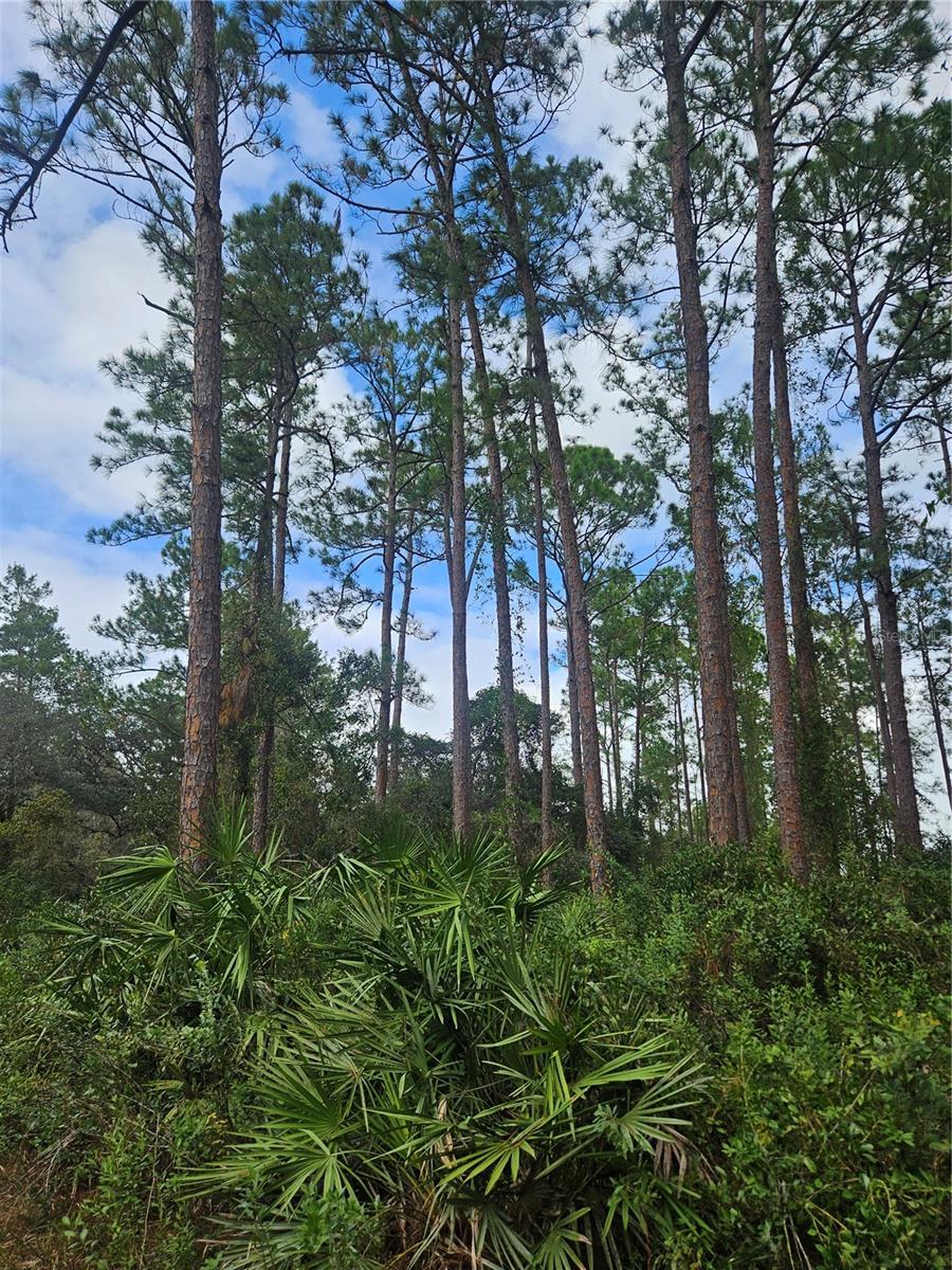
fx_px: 843
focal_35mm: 23
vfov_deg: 73.9
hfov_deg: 58.9
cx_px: 476
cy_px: 635
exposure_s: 1/823
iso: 25
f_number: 1.8
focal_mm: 5.4
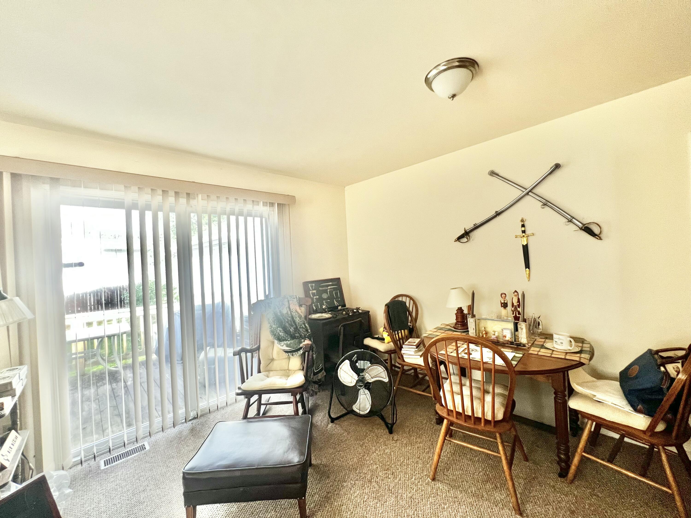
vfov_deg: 89.9
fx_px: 260
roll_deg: +2.6
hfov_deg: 106.2
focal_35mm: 13
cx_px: 346
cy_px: 259
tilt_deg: +0.1
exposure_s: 1/99
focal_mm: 1.57
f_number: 1.8
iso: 160
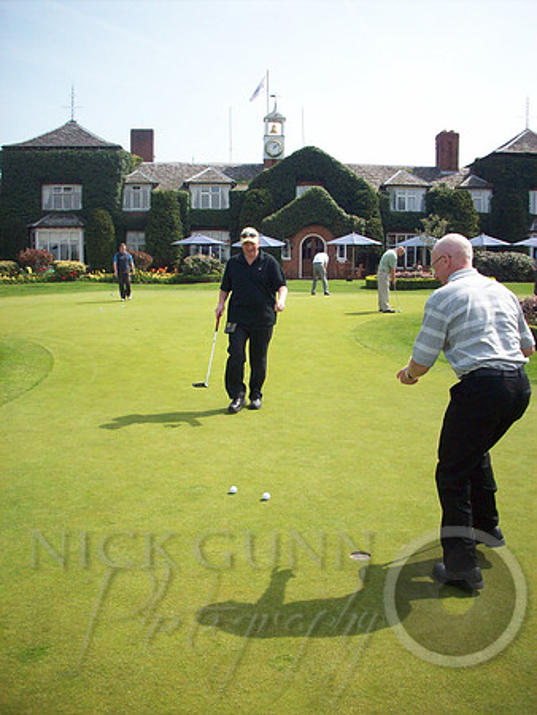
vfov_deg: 50.1
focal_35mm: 37
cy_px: 358
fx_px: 765
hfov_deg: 38.7
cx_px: 268
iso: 80
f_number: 5.6
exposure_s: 1/226
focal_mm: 6.2
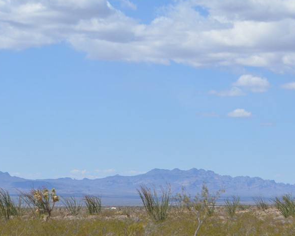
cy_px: 168
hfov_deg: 13.4
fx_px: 1256
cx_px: 162
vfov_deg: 10.7
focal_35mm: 144
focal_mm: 55
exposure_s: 1/2000
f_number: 7.1
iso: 400
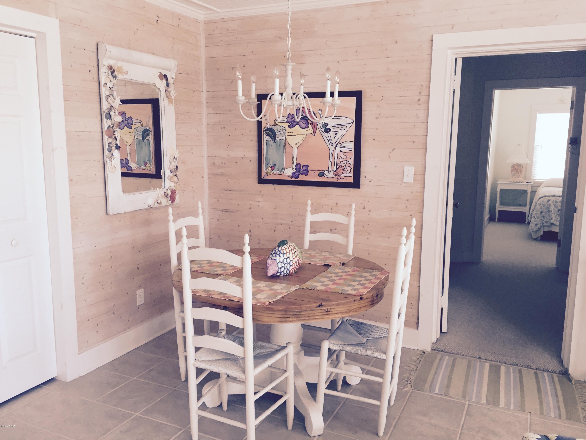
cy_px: 220
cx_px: 293
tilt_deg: -9.2
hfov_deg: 61.7
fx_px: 491
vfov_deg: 48.2
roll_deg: -1.7
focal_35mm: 29
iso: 50
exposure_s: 1/30
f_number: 2.2
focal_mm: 4.15
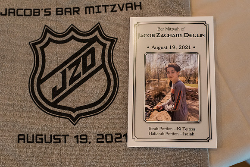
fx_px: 347
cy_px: 84
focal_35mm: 50
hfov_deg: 39.6
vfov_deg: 27.0
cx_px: 125
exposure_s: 1/60
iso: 2000
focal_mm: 50
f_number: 3.5
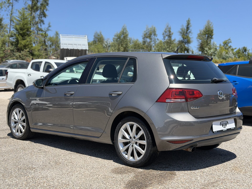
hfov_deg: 39.7
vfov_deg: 30.3
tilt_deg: +0.0
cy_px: 94
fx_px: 349
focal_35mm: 48
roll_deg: -1.9
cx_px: 126
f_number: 1.78
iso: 100
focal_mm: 6.76
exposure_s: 1/2762
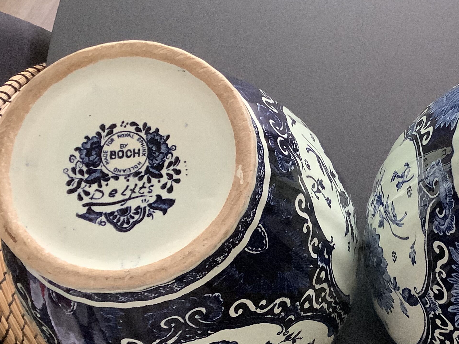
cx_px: 372
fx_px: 703
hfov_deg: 34.9
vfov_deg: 27.4
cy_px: 215
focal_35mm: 53
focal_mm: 3.3
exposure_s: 1/60
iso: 320
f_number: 2.4
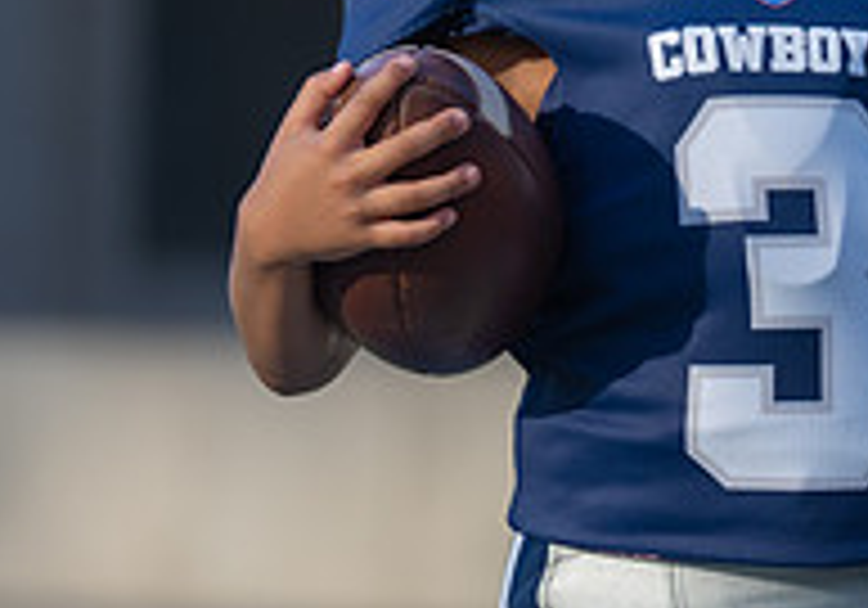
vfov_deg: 2.6
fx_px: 13171
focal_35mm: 538
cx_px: 823
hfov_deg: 3.8
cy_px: 118
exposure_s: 1/800
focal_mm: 159
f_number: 2.8
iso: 100
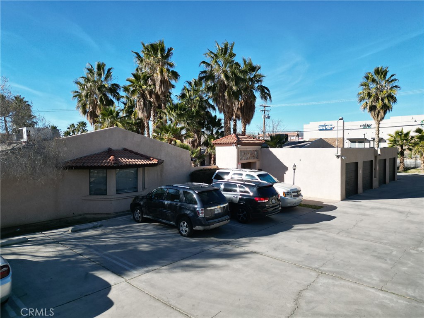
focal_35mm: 24
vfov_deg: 56.8
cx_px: 212
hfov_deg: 71.6
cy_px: 159
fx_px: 294
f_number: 1.7
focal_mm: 6.72
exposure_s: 1/2500
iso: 150
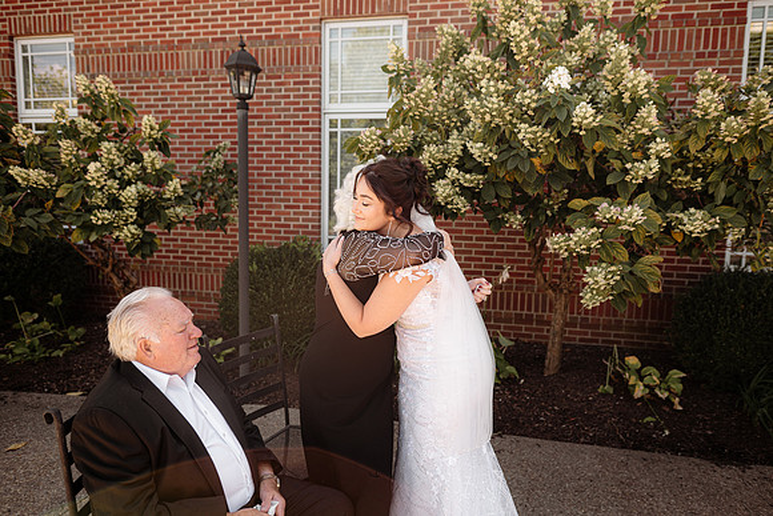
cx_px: 386
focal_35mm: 24
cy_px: 258
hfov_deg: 73.7
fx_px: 515
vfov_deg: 53.2
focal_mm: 24
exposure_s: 1/400
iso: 160
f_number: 2.8
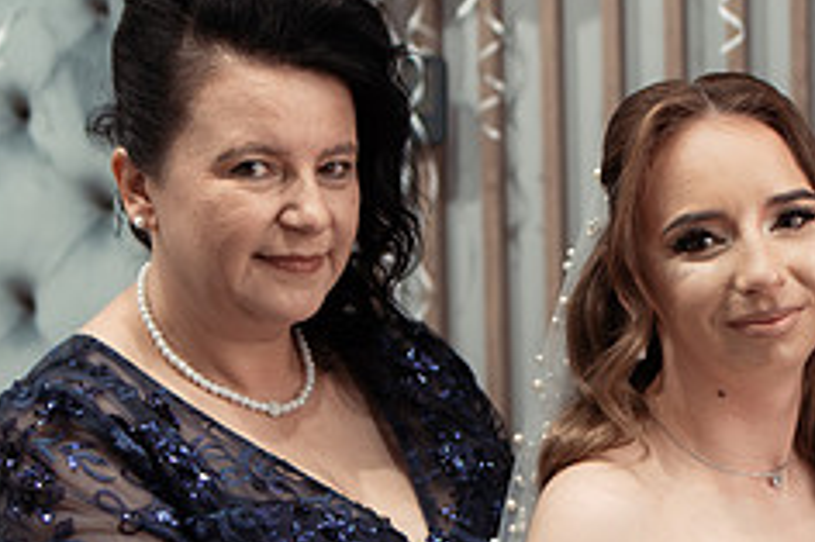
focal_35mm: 94
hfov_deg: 21.2
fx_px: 2127
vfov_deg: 14.4
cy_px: 437
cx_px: 759
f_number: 2
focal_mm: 35
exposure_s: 1/250
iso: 1600
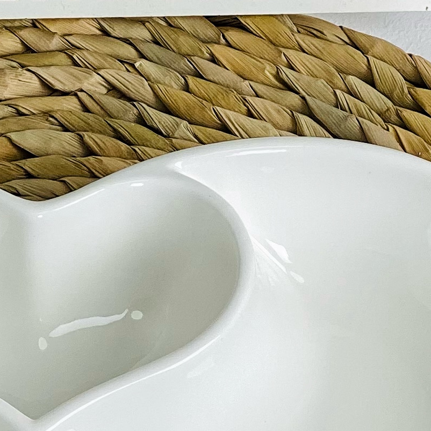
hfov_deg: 7.5
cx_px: -19
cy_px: 157
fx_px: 3254
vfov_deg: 7.6
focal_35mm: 231
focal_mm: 6
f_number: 2
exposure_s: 1/100
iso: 20
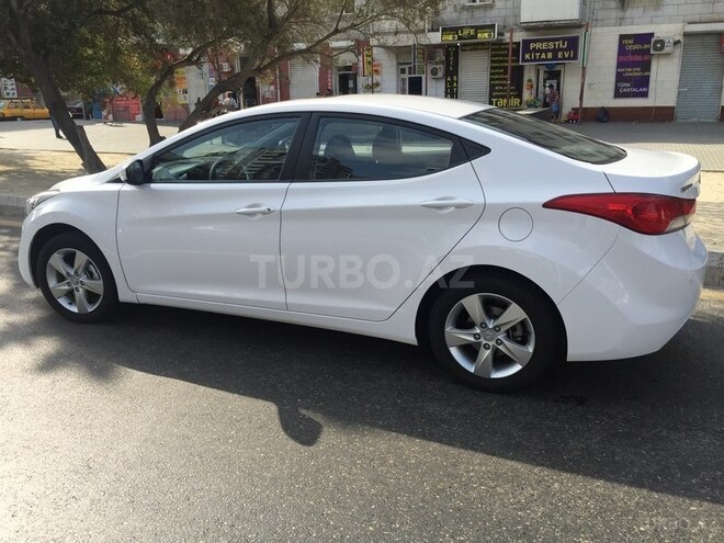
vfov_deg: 48.2
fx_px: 607
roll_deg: +0.4
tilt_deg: -15.4
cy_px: 272
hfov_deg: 61.7
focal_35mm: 29
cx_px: 362
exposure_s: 1/1099
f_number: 2.2
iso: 32
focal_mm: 4.15
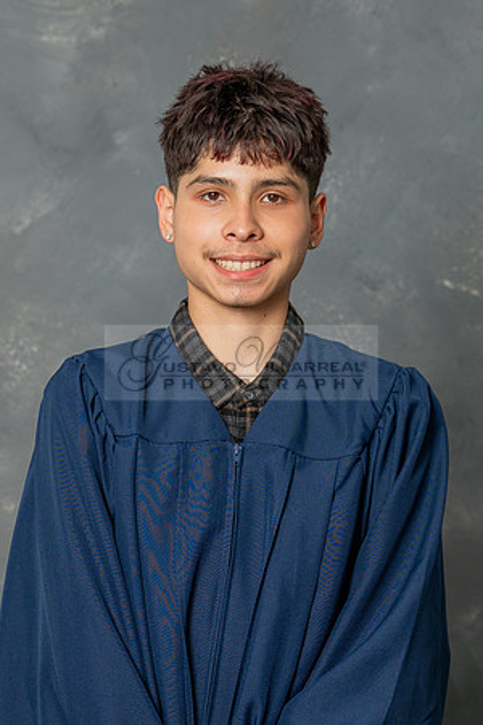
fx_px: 2936
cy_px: 520
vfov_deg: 14.0
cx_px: 317
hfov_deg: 9.4
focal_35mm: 146
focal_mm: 63
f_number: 4
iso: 200
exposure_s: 1/200
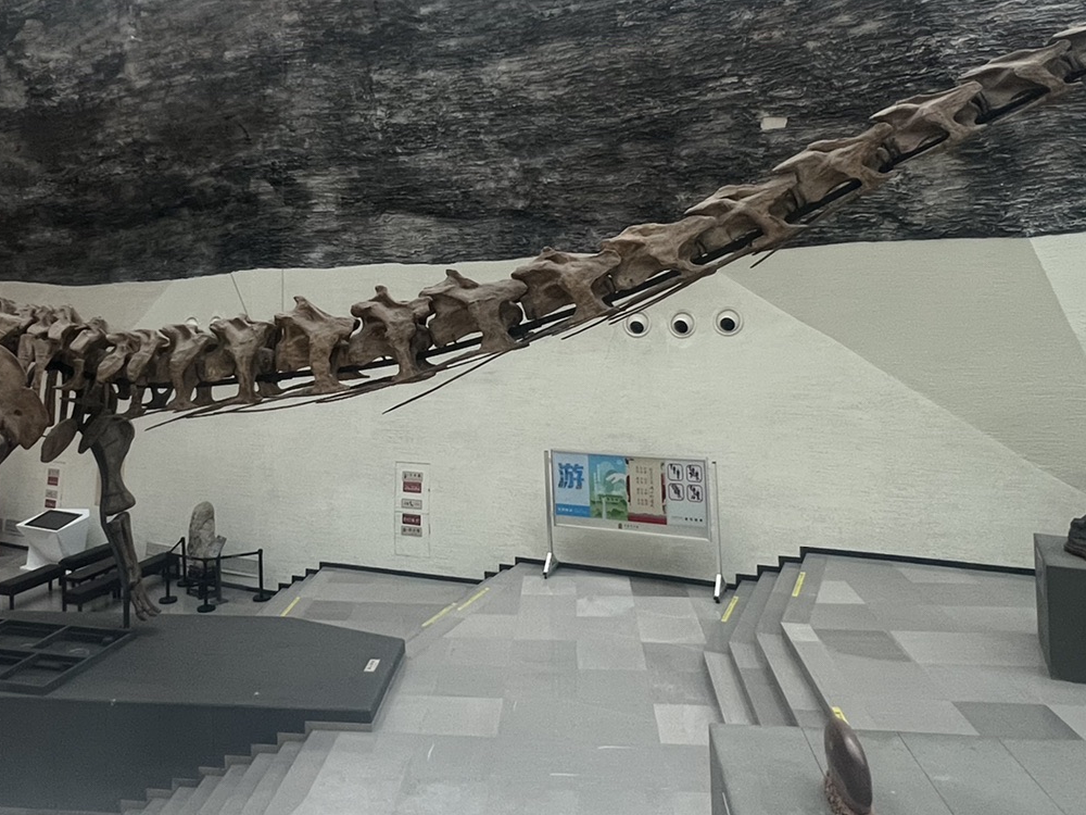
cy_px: 258
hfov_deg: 66.9
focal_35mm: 26
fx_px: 816
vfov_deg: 51.8
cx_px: 453
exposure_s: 1/60
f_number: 1.8
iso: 250
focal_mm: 1.57
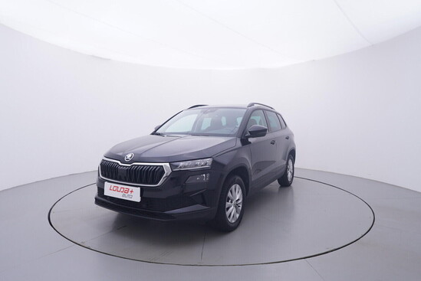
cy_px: 140
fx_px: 263
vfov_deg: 56.2
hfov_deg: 77.3
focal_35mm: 22
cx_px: 210
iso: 200
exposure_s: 1/80
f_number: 5
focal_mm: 15
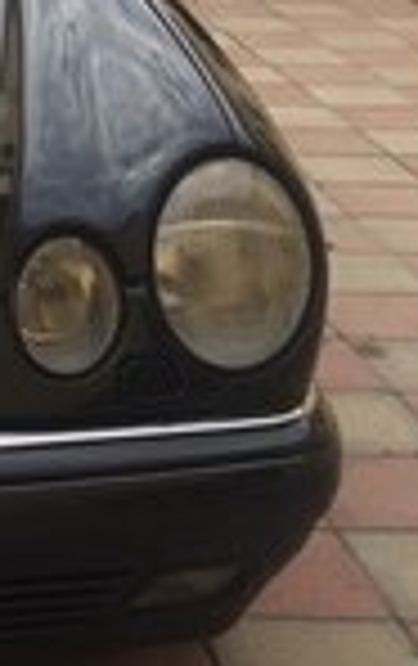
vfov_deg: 20.0
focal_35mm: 103
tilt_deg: -13.6
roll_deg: -0.6
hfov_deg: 11.8
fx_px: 1870
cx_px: -337
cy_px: 144
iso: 32
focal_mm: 4.15
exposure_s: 1/1883
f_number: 2.2
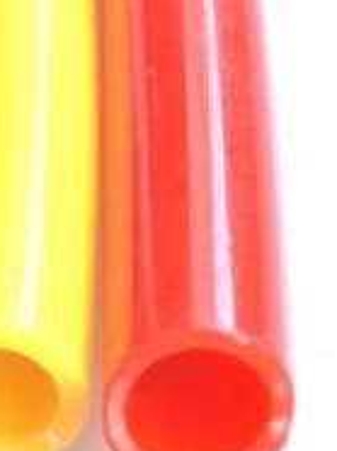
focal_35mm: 261
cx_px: -103
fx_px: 3396
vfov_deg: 7.6
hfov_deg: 5.6
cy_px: 97
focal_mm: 14.6
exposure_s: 1/100
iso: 320
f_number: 3
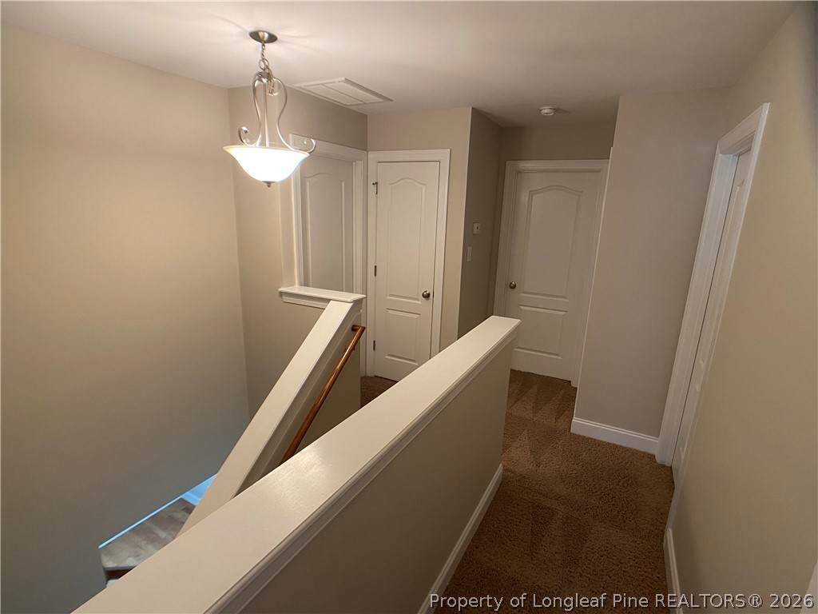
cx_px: 409
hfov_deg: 67.3
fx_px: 614
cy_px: 307
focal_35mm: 26
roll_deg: -2.4
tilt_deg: -13.9
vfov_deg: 53.1
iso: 160
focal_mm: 4.25
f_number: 1.8
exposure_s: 1/60
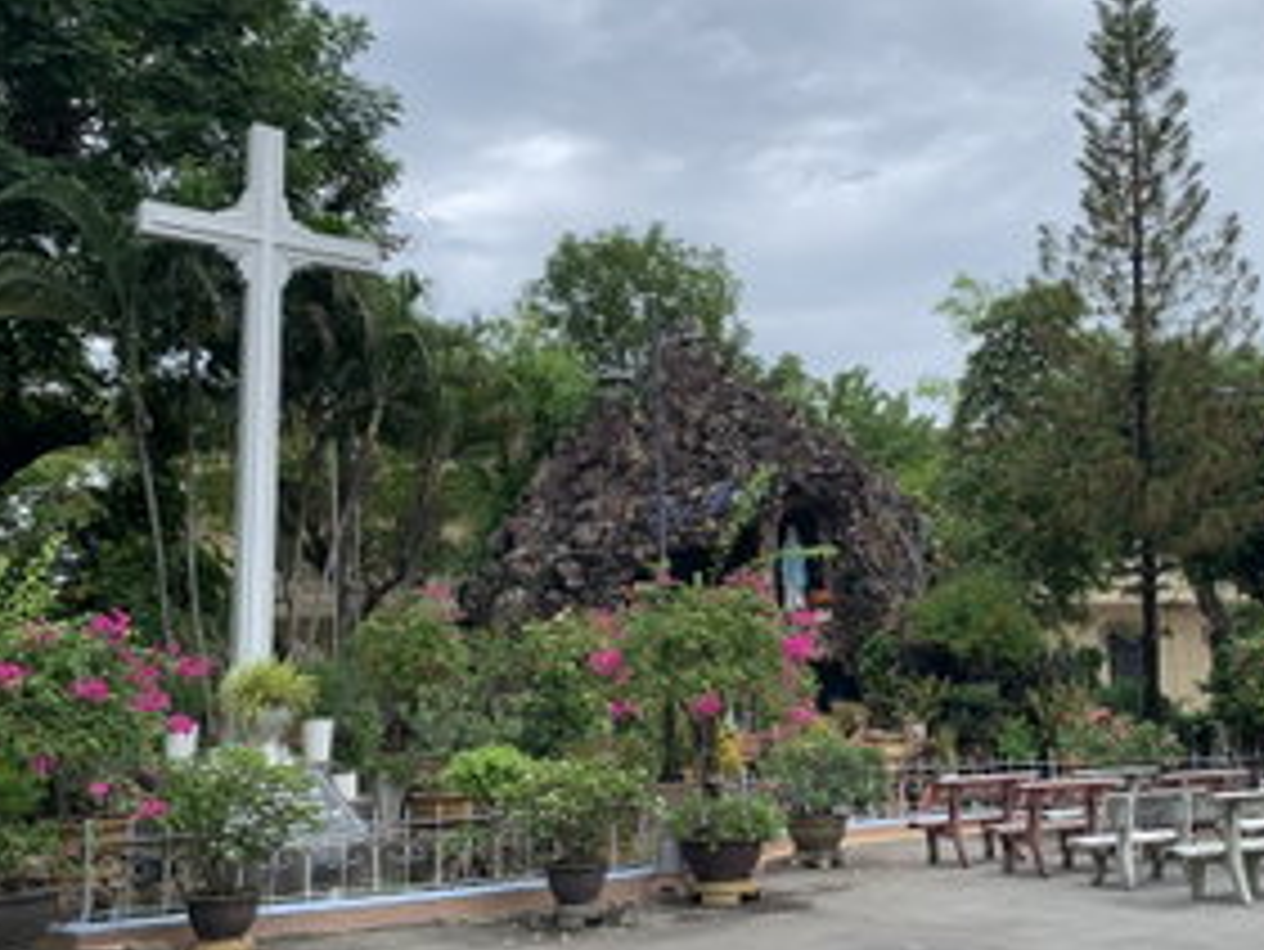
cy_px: 450
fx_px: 1352
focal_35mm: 37
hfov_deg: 50.0
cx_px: 720
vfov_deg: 38.7
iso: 25
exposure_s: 1/1661
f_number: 1.8
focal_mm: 4.25
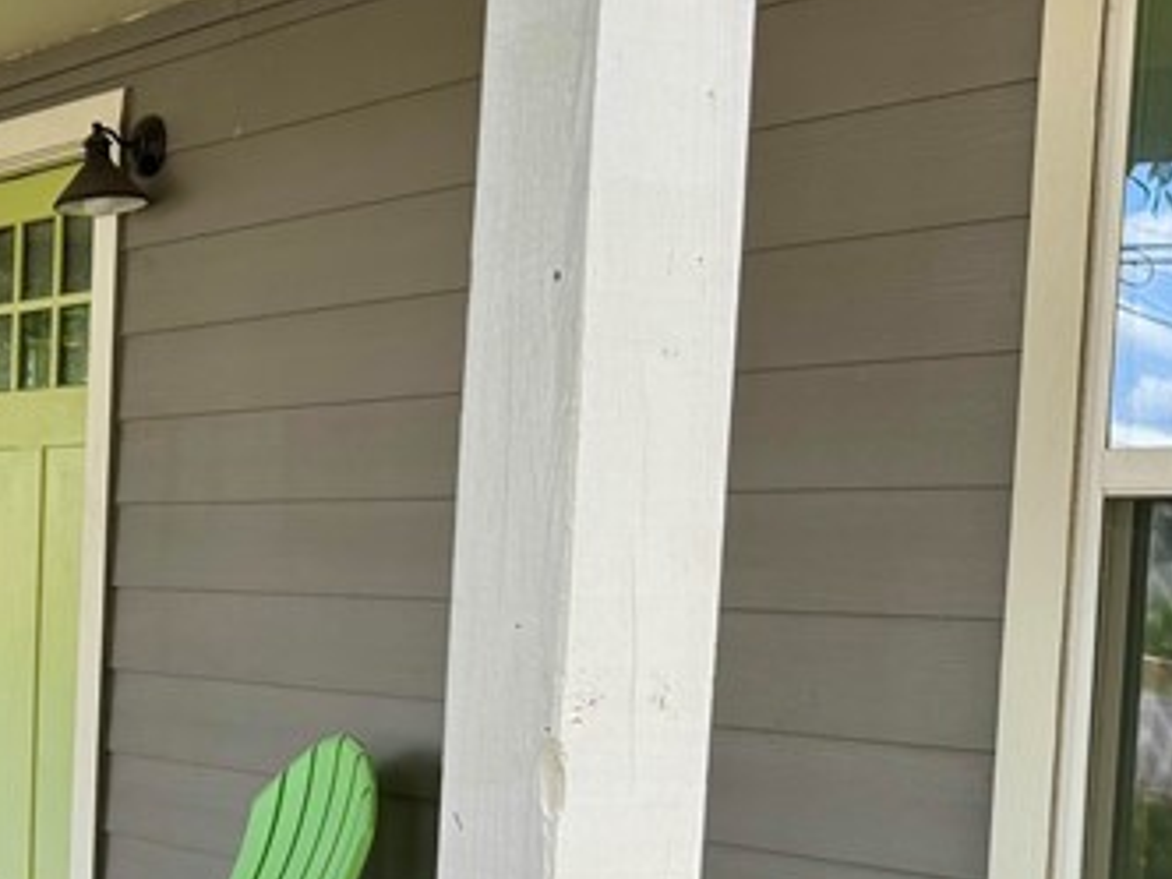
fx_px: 2505
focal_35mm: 74
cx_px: -78
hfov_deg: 24.7
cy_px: 755
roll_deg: -2.5
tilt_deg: -5.6
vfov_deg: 19.6
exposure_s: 1/457
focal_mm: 6.76
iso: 80
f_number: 1.78
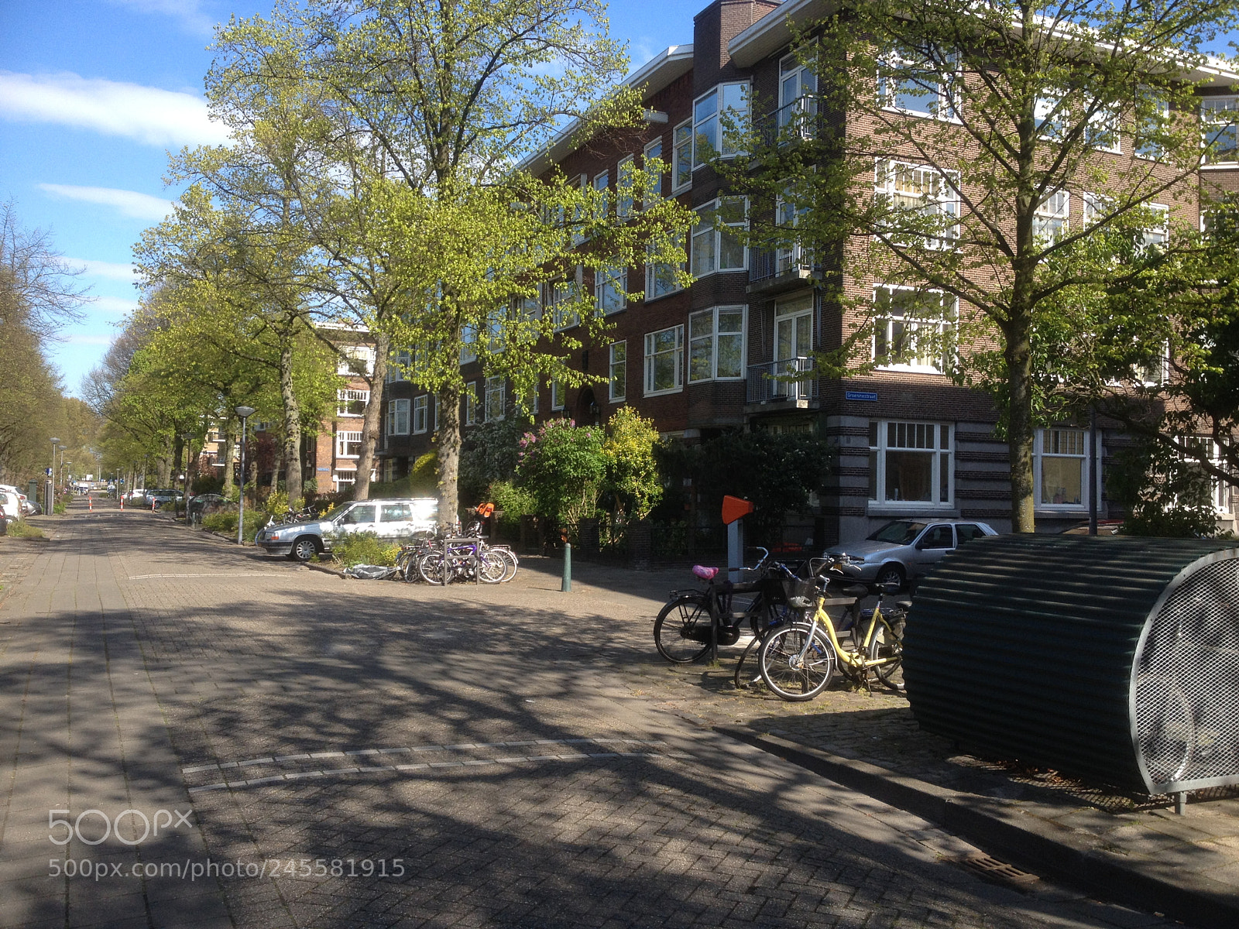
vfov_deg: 40.7
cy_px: 464
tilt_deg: +1.9
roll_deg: -1.2
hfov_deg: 52.6
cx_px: 620
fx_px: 1253
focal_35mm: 35
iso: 50
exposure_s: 1/736
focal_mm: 4.28
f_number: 2.4
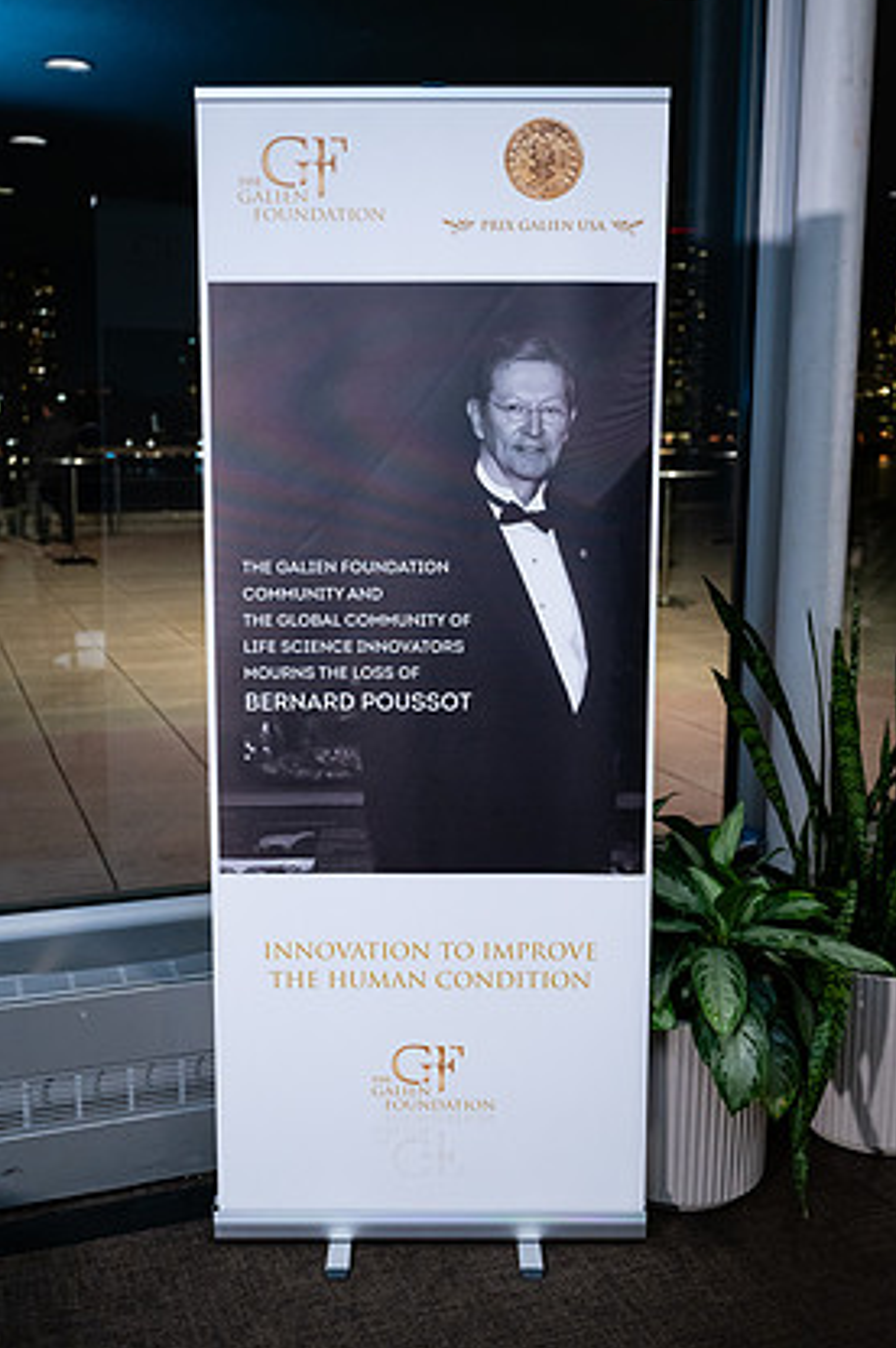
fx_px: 1458
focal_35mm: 39
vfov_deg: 49.6
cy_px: 679
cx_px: 430
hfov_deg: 34.1
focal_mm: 36
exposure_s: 1/200
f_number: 3.2
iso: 3200
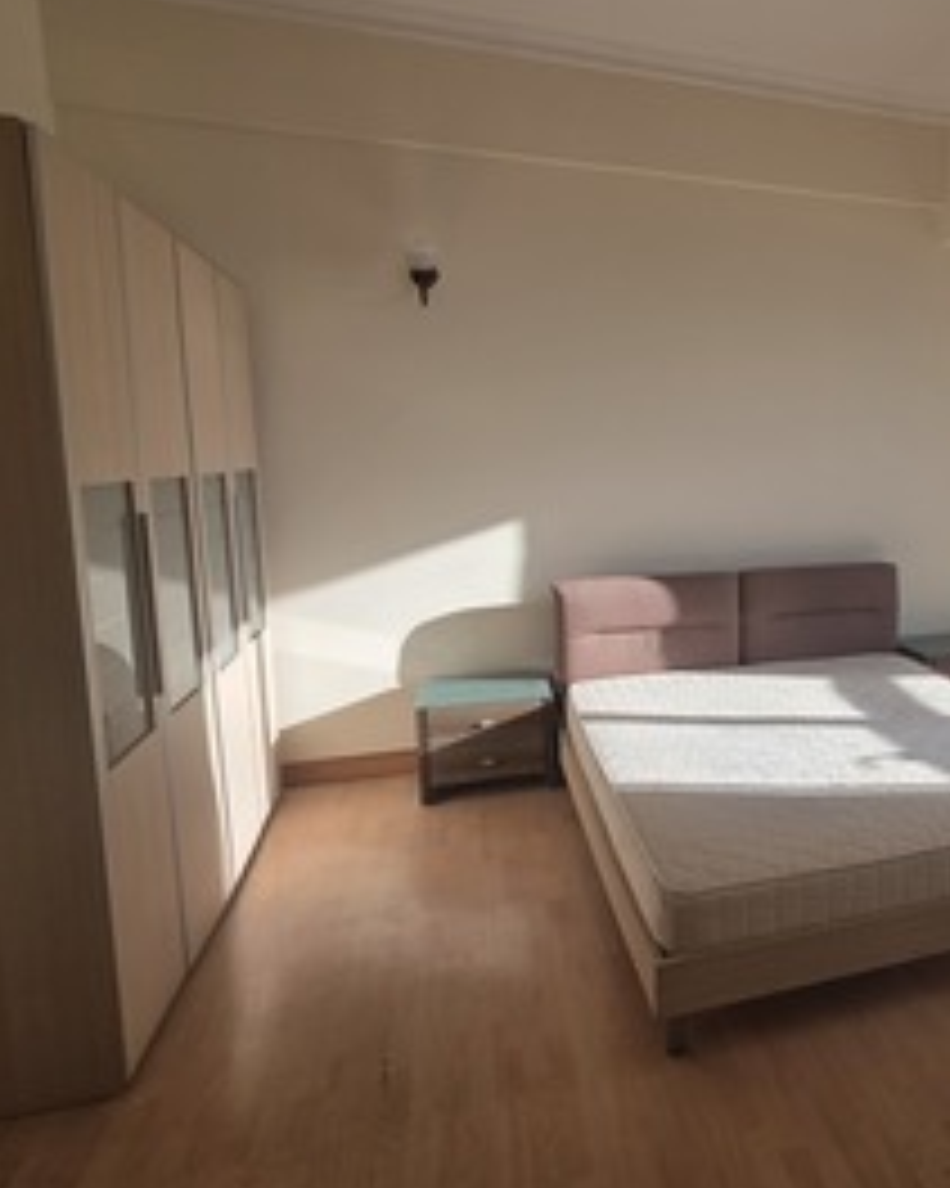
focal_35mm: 22
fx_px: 774
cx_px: 759
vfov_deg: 75.0
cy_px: 556
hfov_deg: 58.3
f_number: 1.9
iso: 40
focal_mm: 2.2
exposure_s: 1/255
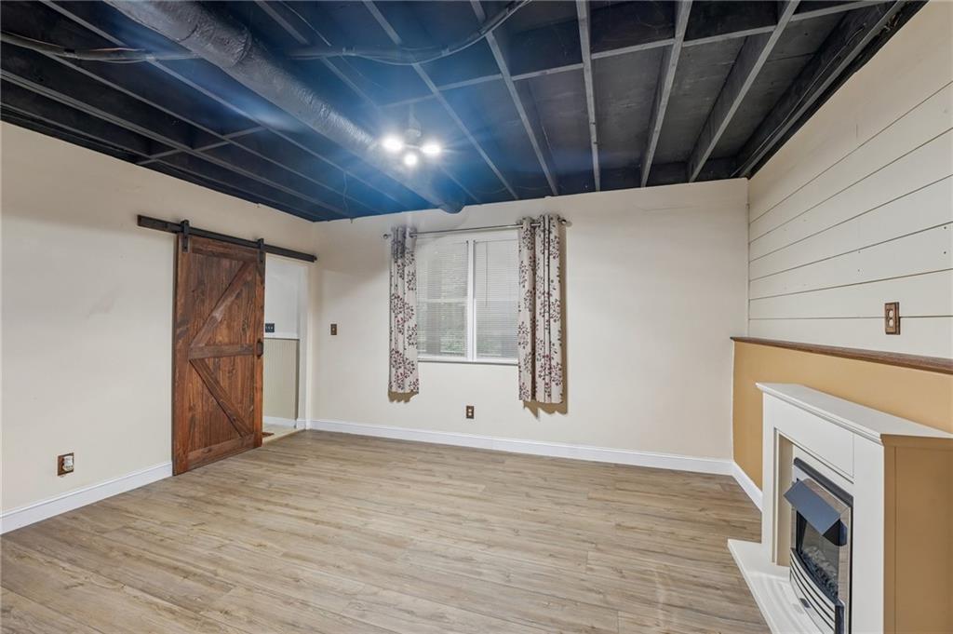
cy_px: 317
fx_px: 370
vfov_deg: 81.1
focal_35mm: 14
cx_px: 476
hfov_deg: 104.3
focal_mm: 14
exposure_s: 1/6
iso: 320
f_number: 8
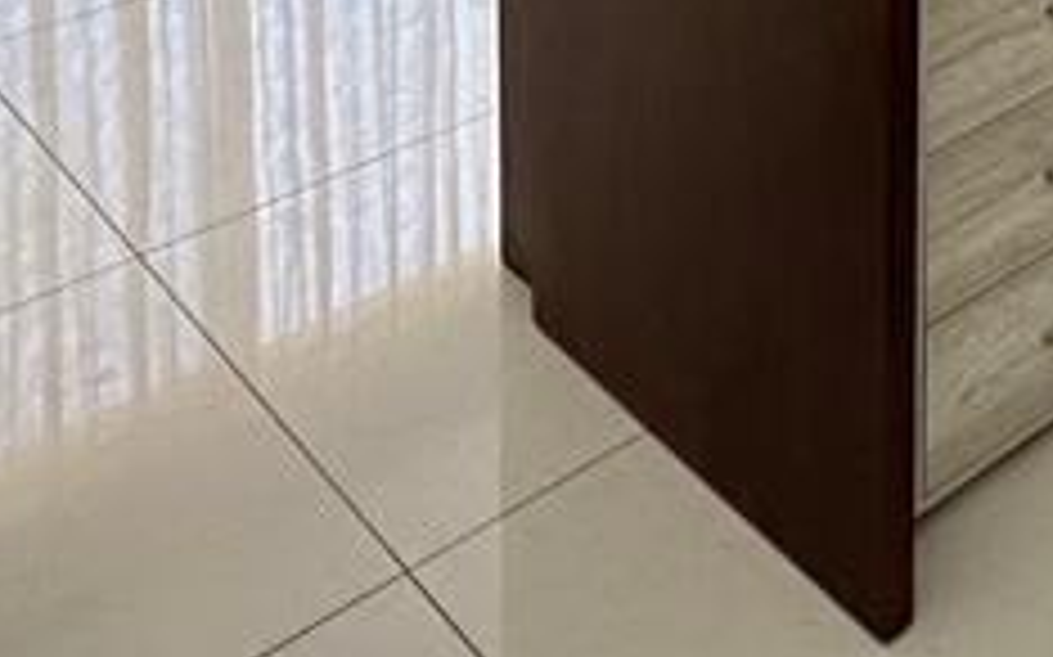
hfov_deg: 27.8
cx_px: 1251
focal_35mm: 65
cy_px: -742
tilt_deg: -8.9
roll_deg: -1.3
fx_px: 1864
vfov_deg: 15.2
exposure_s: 1/99
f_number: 2.2
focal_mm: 2.22
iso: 200
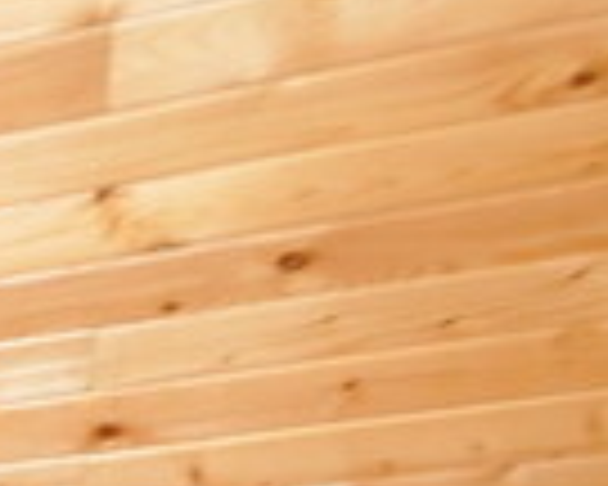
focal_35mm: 107
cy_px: 1076
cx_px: -1500
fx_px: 1925
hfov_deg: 9.7
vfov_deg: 12.2
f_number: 4
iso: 800
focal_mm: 10
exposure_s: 1/60
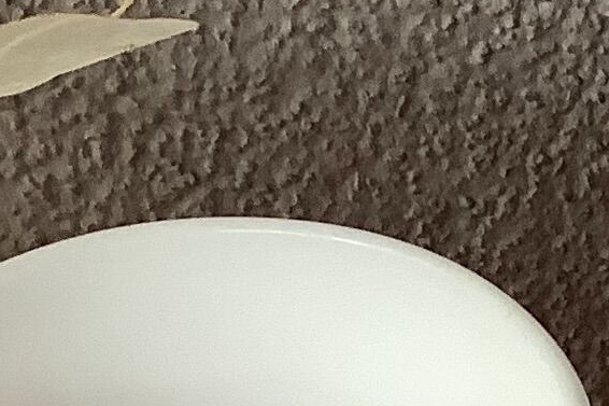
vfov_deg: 6.8
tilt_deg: -46.4
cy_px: 1156
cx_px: 980
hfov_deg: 10.6
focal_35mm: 186
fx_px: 3145
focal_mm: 3.3
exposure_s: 1/100
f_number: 2.4
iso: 80
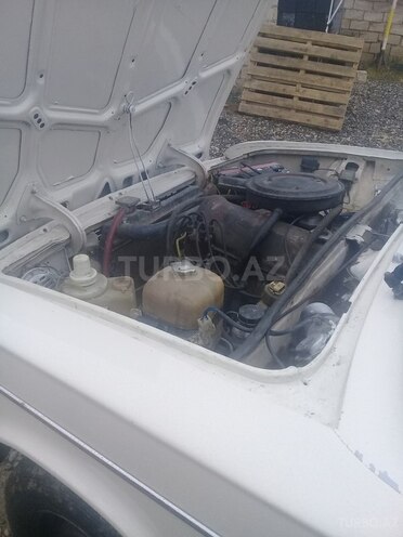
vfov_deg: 58.4
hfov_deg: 45.4
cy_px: 268
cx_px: 202
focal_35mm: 31
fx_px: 481
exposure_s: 1/150
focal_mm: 3.3
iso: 50
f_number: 2.2
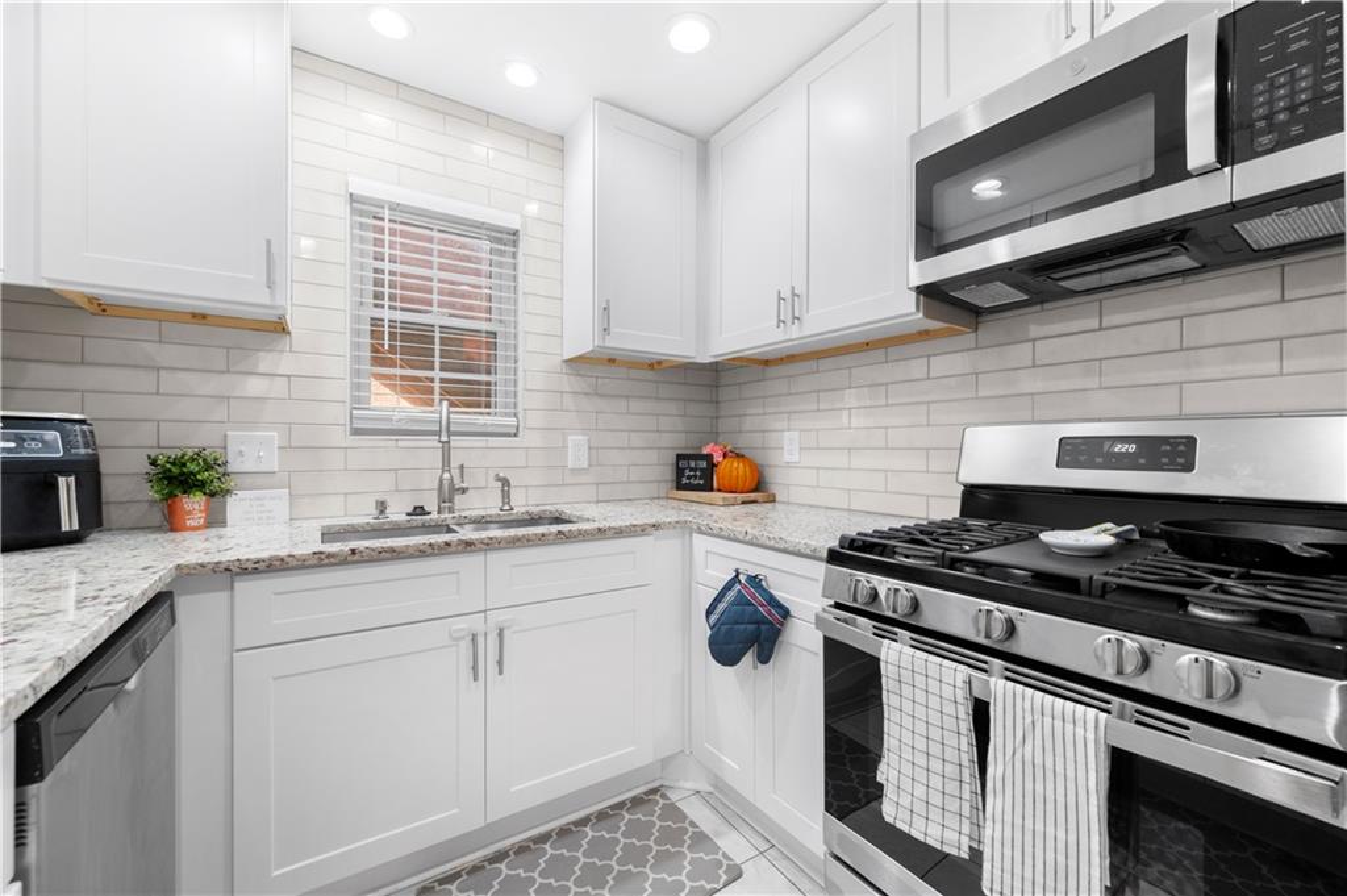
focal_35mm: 14
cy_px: 448
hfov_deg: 104.3
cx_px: 674
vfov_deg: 81.1
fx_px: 523
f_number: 6.3
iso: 500
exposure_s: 1/25
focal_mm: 14
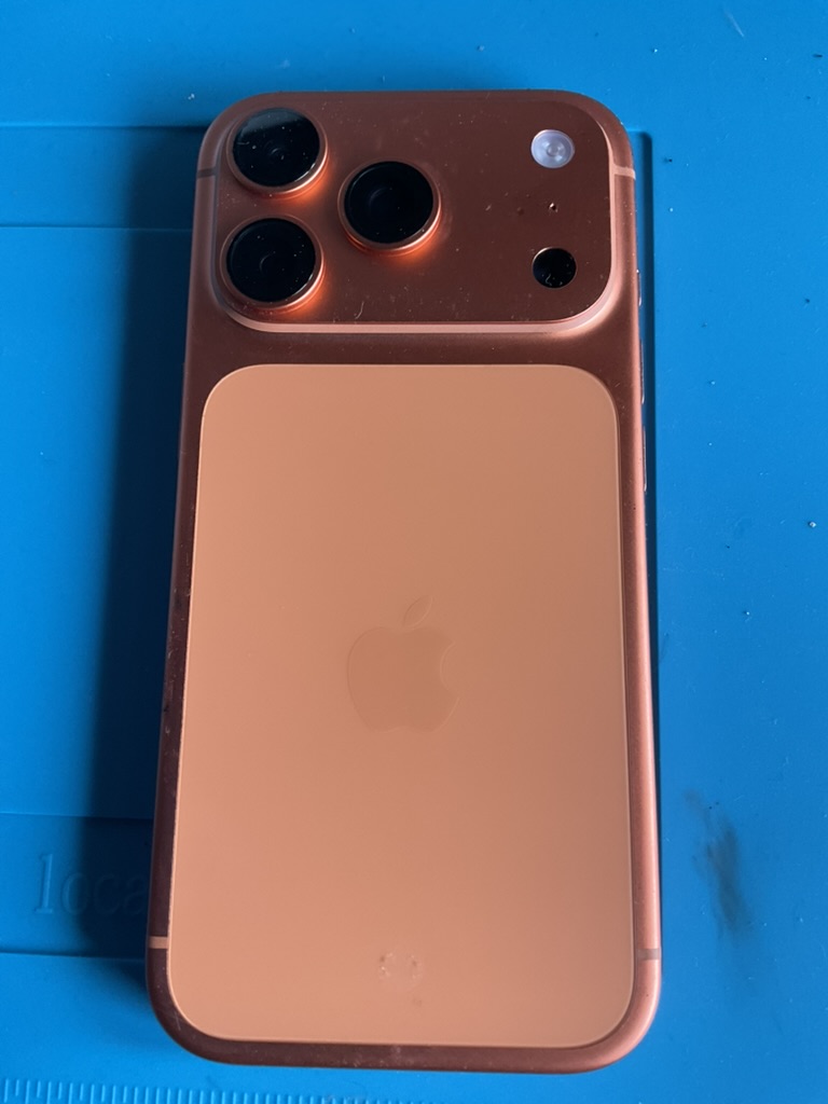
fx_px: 925
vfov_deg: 61.7
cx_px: 414
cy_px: 552
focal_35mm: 29
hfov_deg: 48.2
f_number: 1.8
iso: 64
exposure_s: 1/60
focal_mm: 3
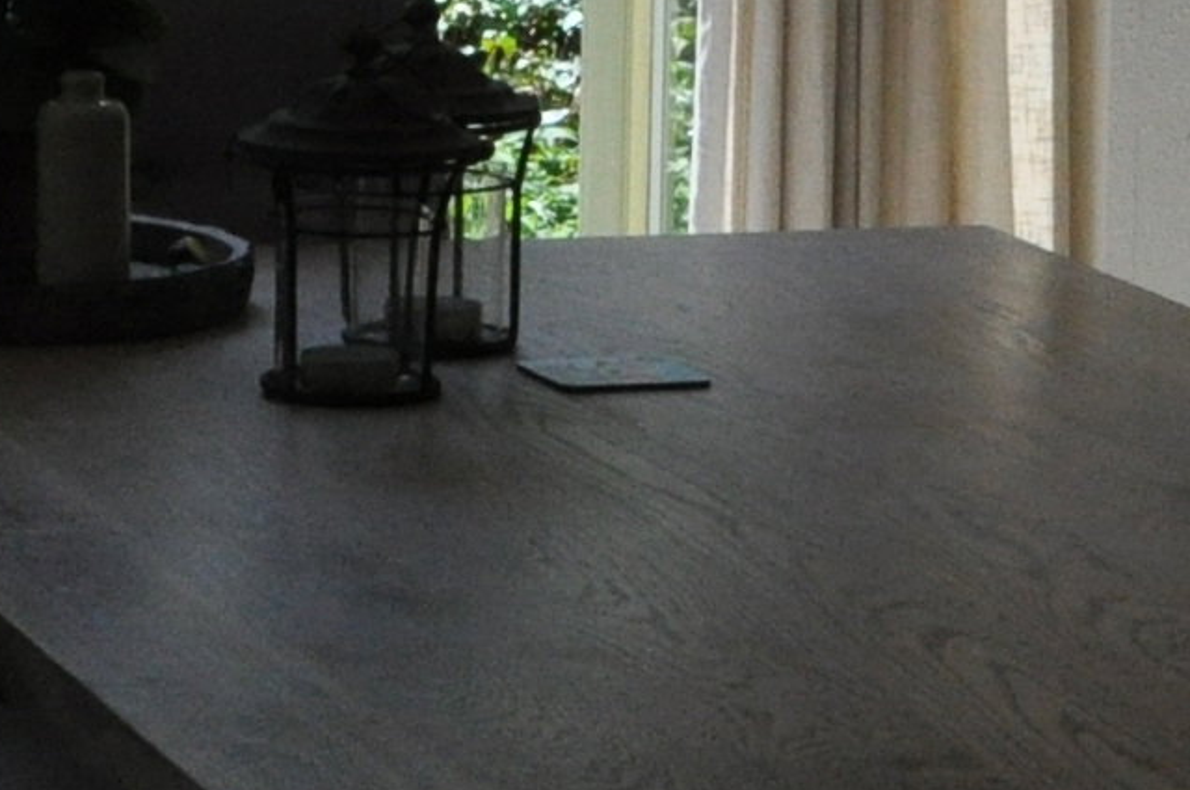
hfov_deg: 9.3
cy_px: -422
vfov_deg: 6.1
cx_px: 537
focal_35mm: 221
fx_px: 7296
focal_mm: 22
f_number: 11
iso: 800
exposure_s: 1/500
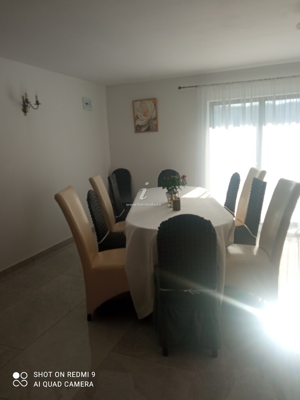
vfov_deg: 65.3
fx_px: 312
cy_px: 200
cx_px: 150
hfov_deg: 51.4
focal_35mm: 27
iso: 112
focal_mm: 3.79
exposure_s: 1/321
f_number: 2.2
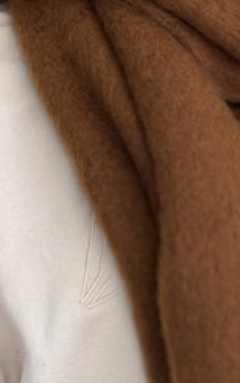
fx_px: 721
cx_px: 291
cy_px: 167
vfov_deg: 29.7
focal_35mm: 69
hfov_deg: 17.9
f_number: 1.9
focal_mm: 2.69
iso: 80
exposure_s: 1/121
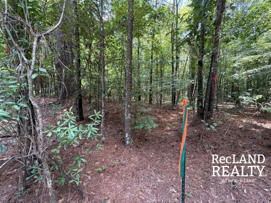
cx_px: 136
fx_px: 110
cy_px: 102
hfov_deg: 102.1
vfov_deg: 85.7
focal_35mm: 14
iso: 160
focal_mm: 2.22
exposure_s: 1/99
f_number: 2.2
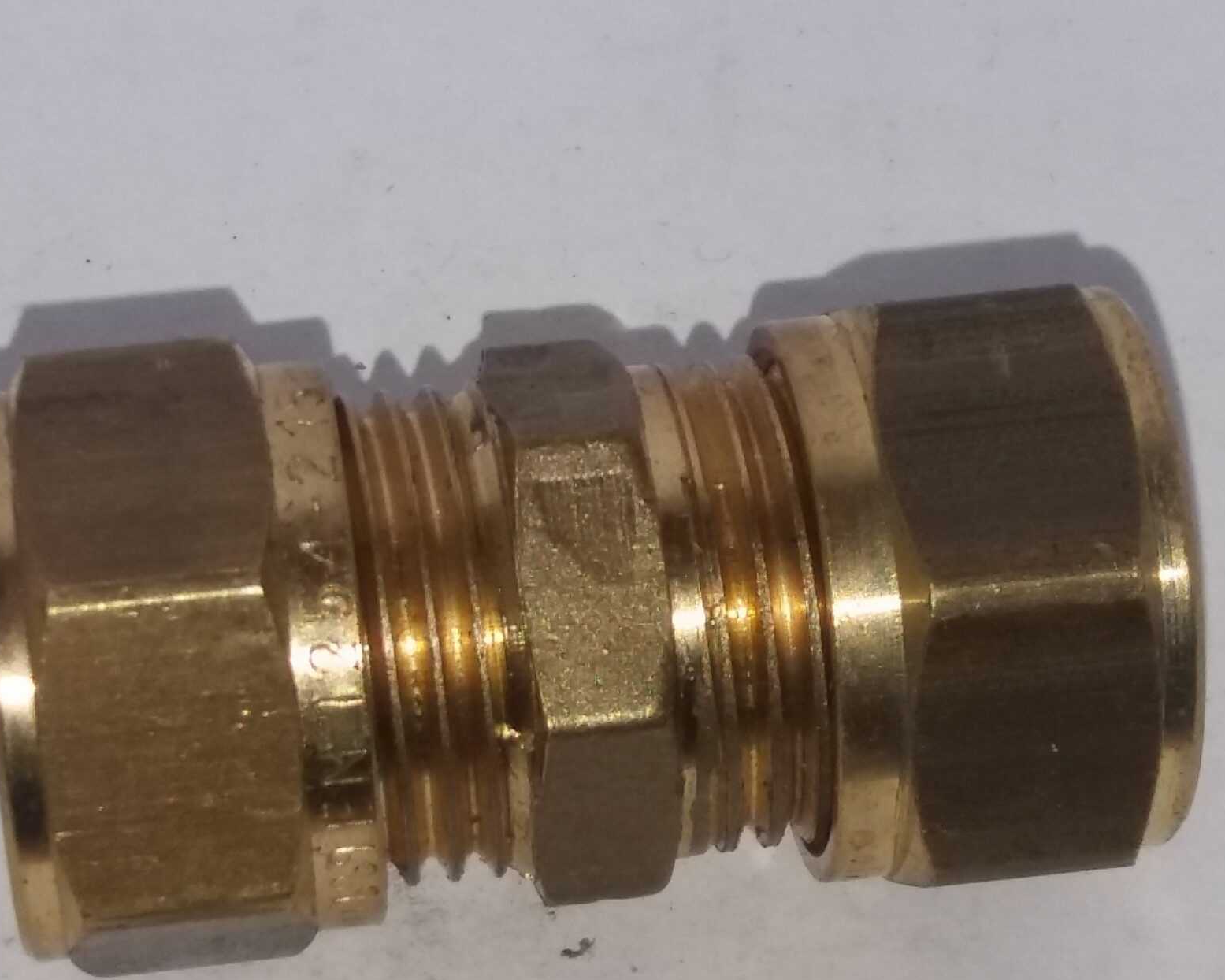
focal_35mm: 45
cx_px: 493
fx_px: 1631
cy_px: 592
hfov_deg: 41.0
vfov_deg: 33.3
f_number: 1.9
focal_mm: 3.7
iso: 64
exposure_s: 1/384
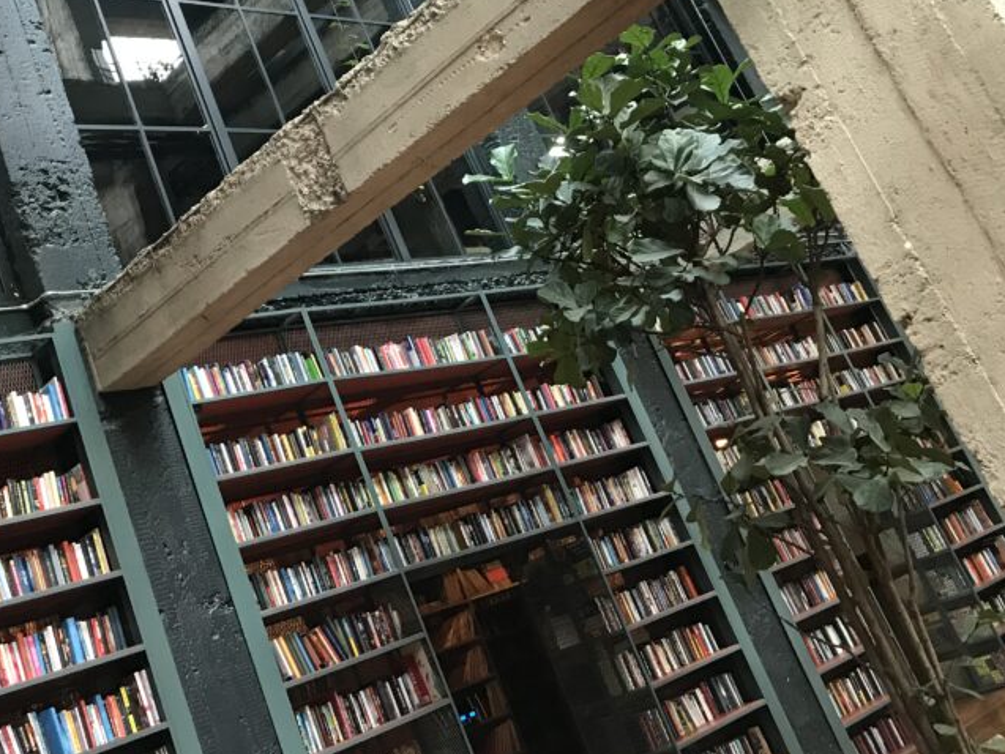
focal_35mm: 45
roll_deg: +22.1
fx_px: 1307
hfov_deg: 41.4
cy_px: 183
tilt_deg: +21.7
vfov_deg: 31.6
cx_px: 311
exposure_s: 1/17
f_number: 1.8
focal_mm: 3.99
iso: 80
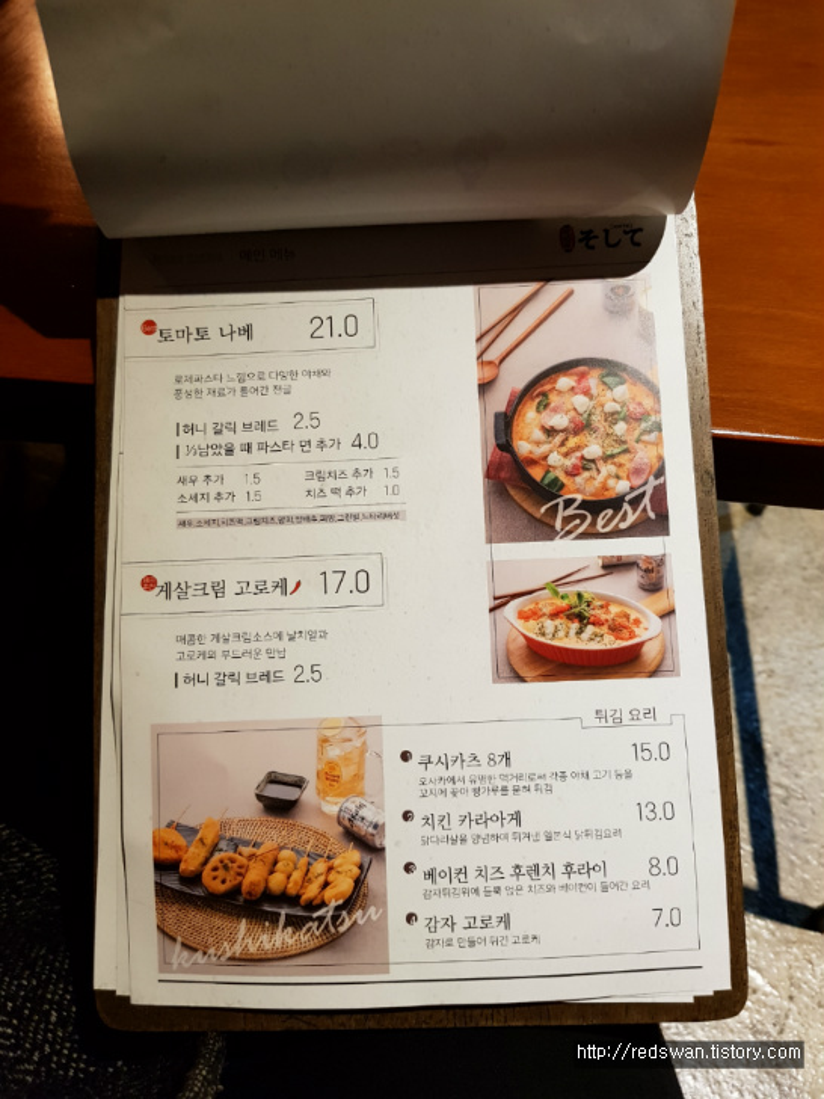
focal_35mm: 26
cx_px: 412
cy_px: 550
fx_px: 825
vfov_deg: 67.3
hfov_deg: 53.1
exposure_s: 1/30
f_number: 1.7
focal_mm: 4.2
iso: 250
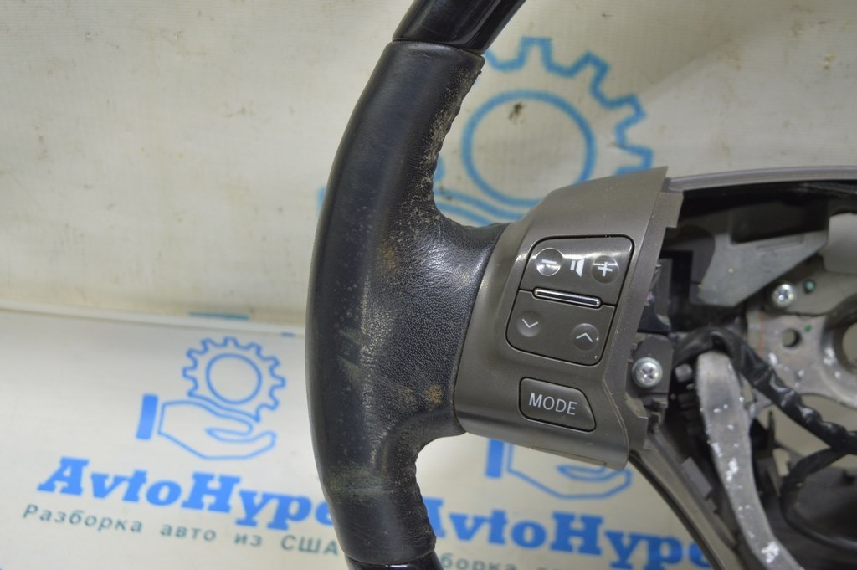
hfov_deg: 35.1
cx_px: 428
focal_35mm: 57
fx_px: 1356
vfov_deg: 23.7
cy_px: 285
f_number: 5.6
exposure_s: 1/15
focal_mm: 38
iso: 400
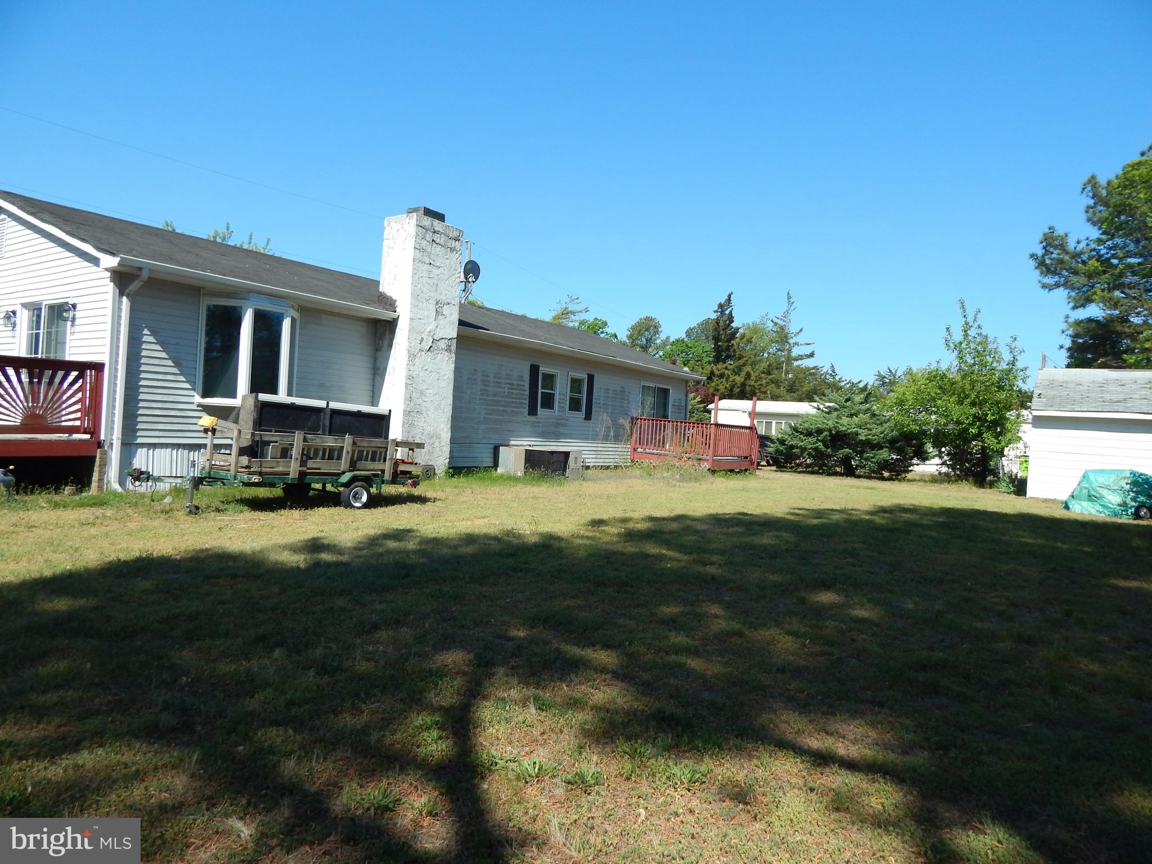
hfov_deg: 73.9
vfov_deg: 58.9
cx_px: 576
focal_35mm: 23
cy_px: 432
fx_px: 765
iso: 125
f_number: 6
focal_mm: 4
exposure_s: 1/500
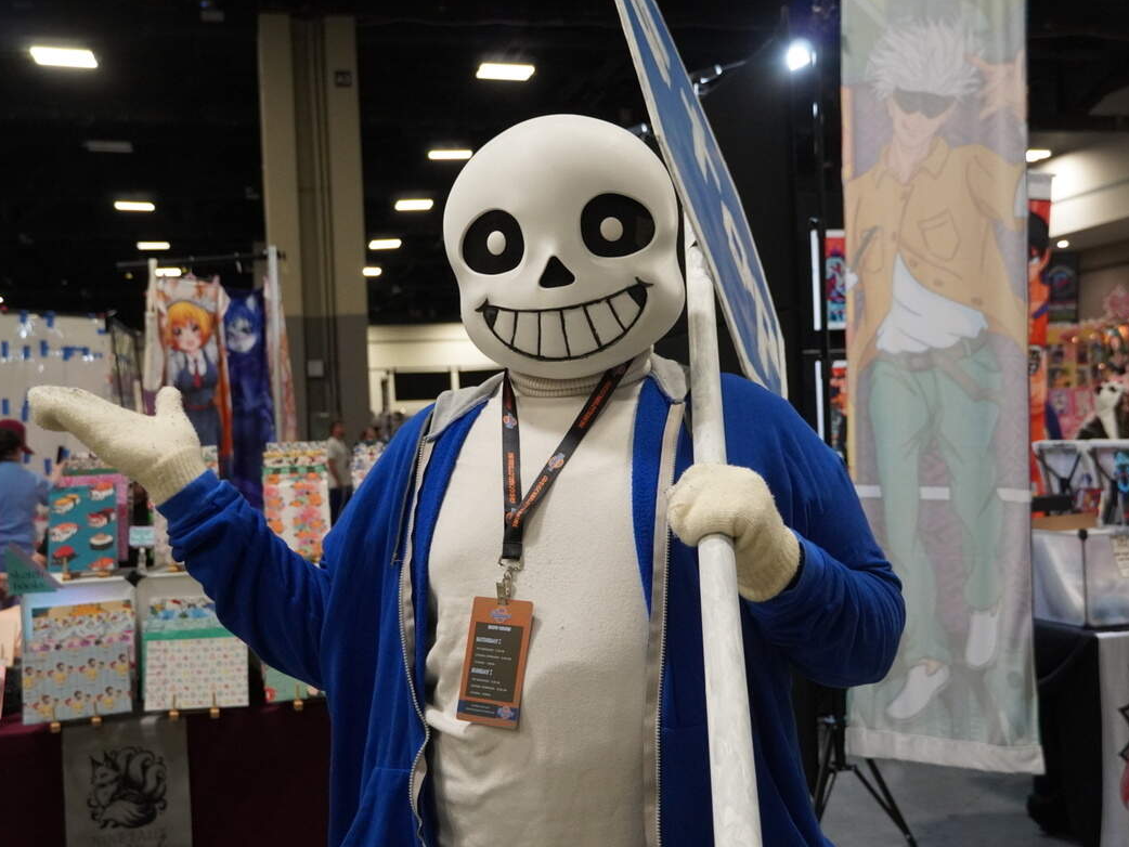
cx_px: 589
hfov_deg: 45.2
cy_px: 424
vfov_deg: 34.7
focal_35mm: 42
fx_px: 1356
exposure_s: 1/160
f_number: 4
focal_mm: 25
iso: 2500
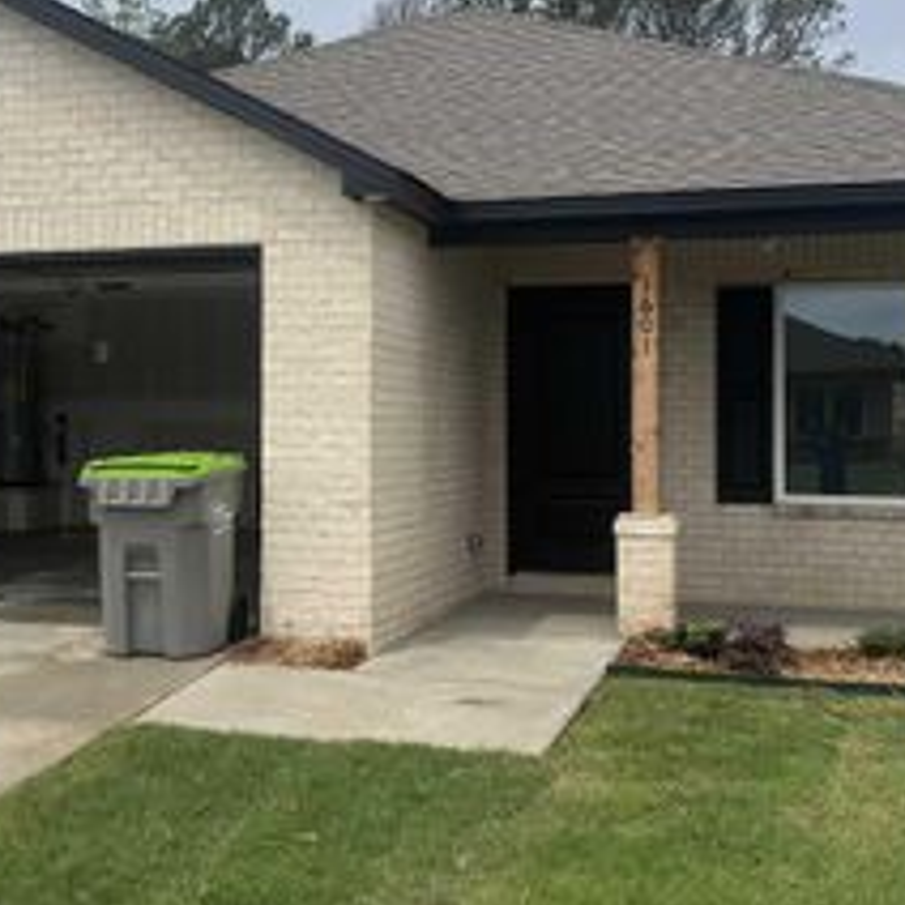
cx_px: 320
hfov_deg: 33.8
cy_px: 382
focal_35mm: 50
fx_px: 1479
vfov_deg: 34.0
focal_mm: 6.76
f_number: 1.78
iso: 80
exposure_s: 1/6410
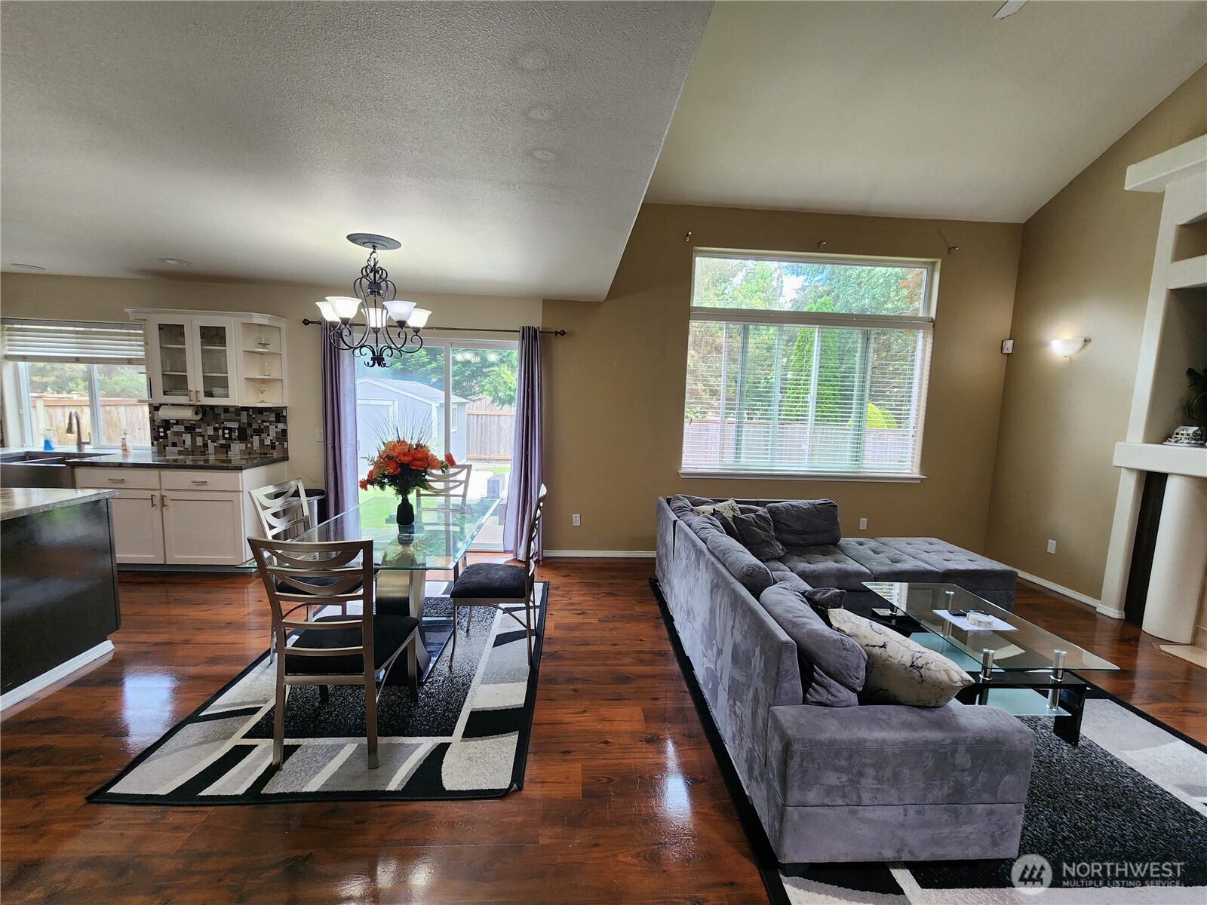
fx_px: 453
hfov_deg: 106.2
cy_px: 452
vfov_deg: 89.9
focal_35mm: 13
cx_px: 604
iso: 80
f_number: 2.2
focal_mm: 2.2
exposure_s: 1/60
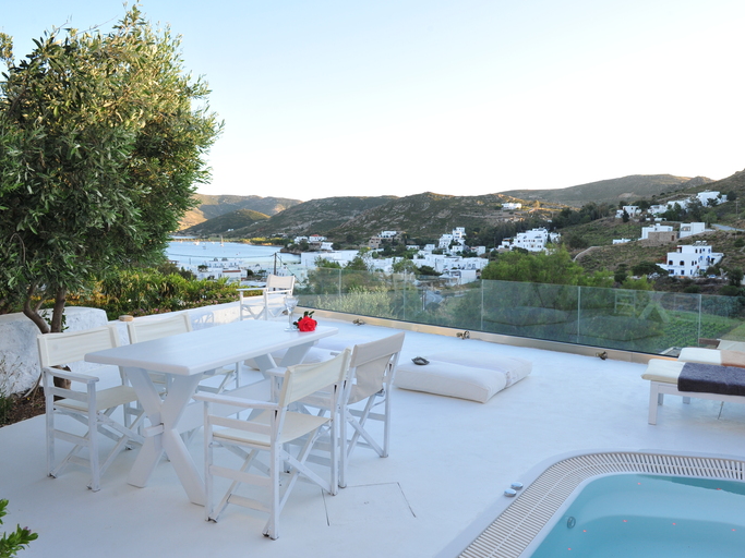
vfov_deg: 51.3
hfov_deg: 65.1
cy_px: 270
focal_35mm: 27
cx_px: 418
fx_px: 581
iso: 640
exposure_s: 1/125
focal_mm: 24
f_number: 10
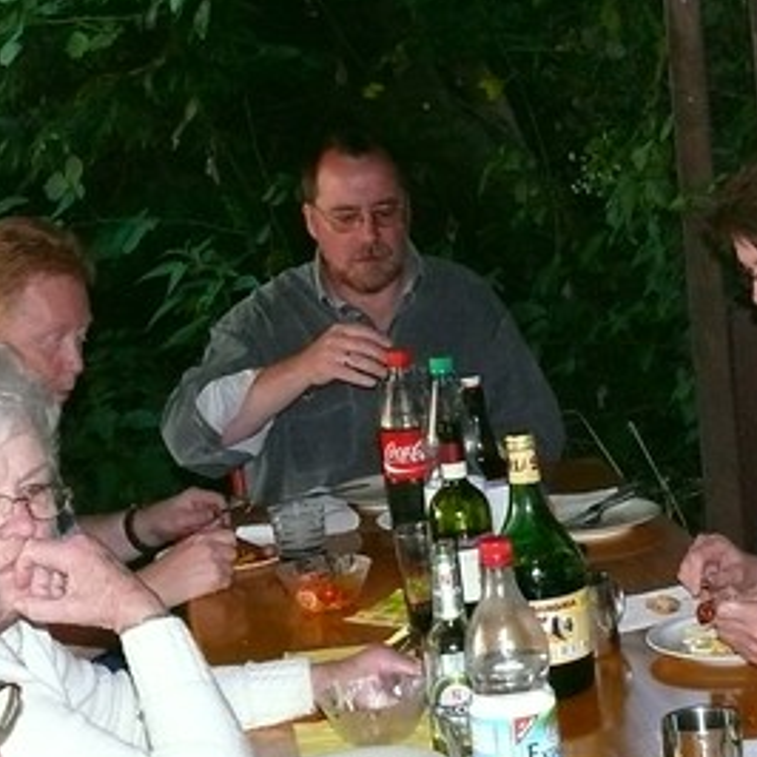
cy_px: 424
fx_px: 2301
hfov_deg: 18.7
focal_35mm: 93
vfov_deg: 18.7
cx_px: 438
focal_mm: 7.4
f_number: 2.8
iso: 400
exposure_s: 1/320
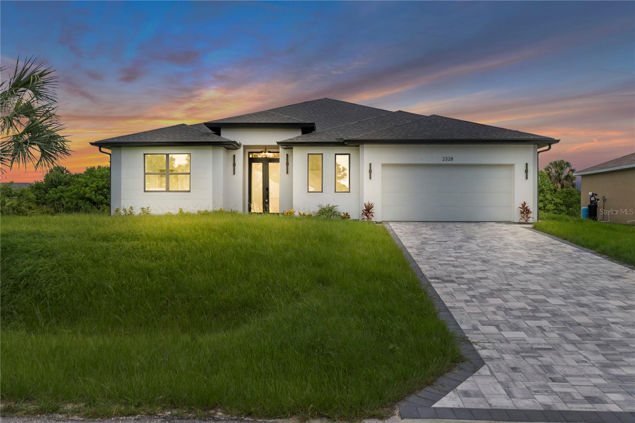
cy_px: 212
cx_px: 318
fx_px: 529
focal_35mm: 30
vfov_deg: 43.6
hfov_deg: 61.9
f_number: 8
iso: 100
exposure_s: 1/250
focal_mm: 20
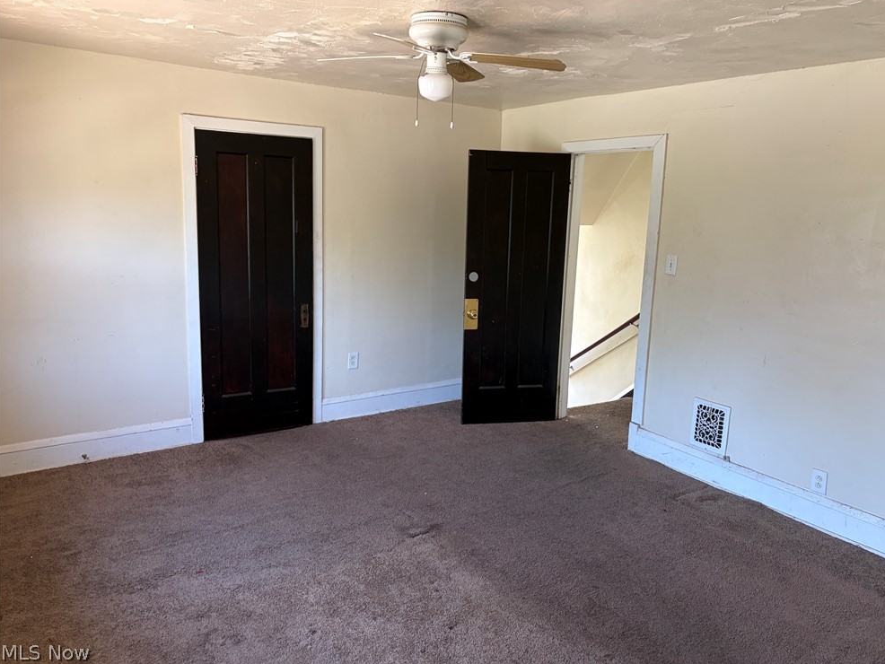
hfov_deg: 65.3
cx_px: 456
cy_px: 323
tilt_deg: -10.4
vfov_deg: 51.4
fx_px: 690
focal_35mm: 27
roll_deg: -0.7
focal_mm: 5.96
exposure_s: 1/79
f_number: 1.6
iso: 125
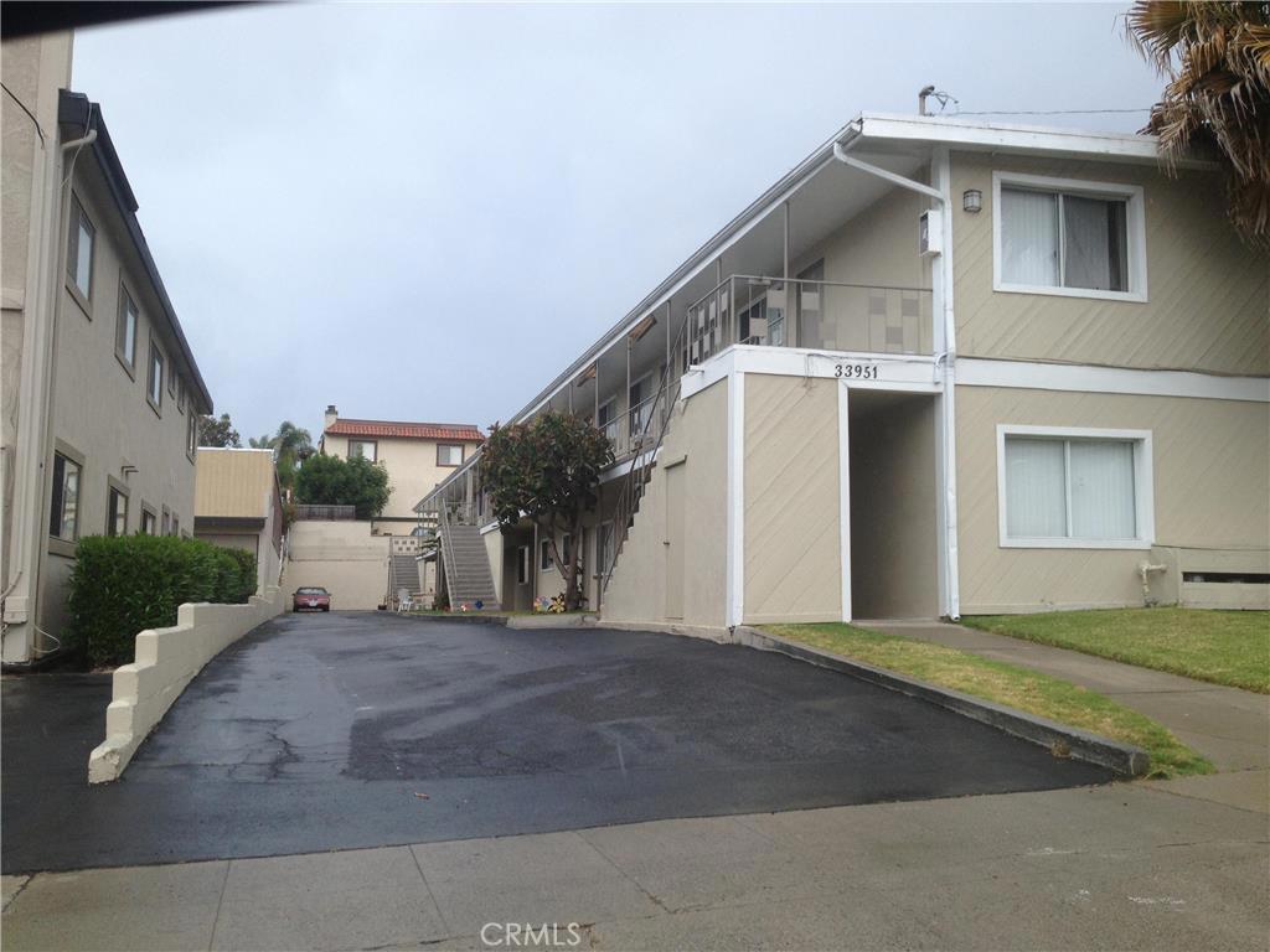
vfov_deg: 40.7
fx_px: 1284
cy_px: 476
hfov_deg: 52.6
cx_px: 635
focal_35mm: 35
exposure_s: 1/726
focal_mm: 4.28
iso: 50
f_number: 2.4
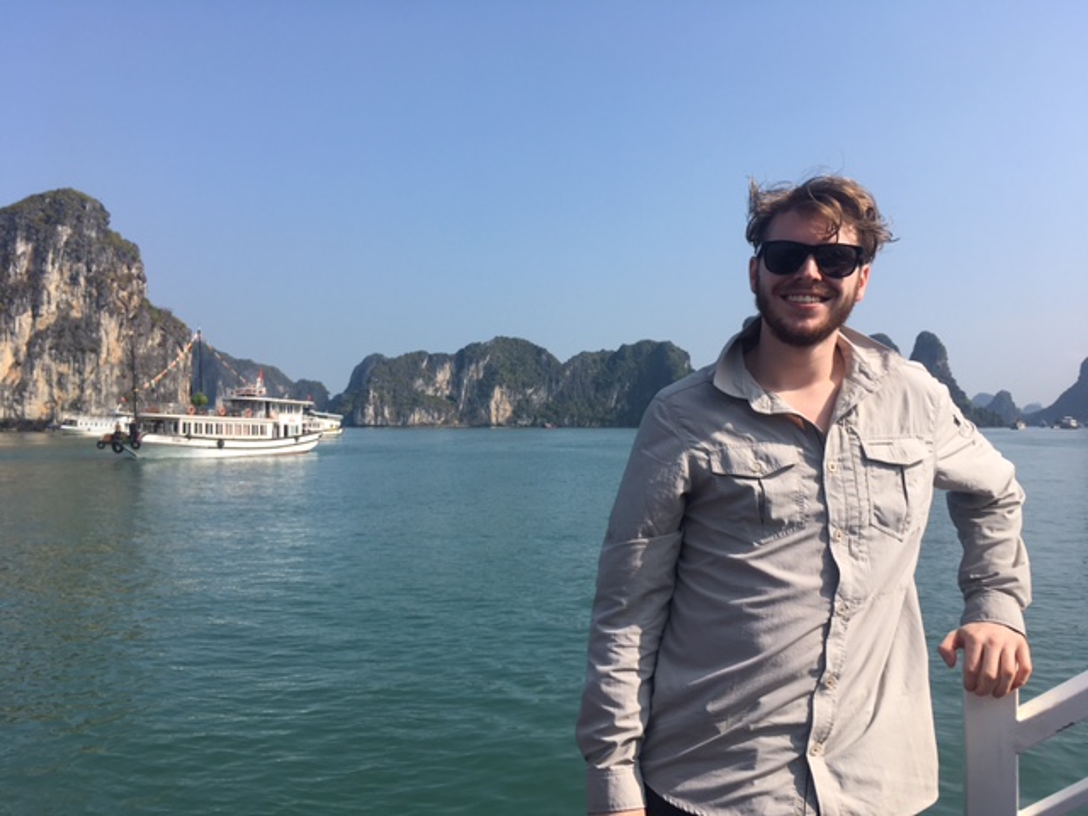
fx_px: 911
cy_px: 408
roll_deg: +0.6
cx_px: 544
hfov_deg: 61.7
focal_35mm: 29
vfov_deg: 48.2
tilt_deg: +0.3
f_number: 2.2
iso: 25
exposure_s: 1/1508
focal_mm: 4.15
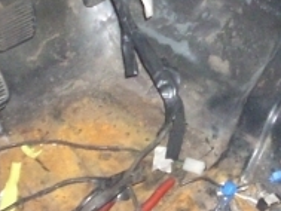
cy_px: 47
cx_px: 254
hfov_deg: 13.3
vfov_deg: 10.1
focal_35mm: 147
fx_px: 1194
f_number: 2.8
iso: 400
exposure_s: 1/60
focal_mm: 6.2
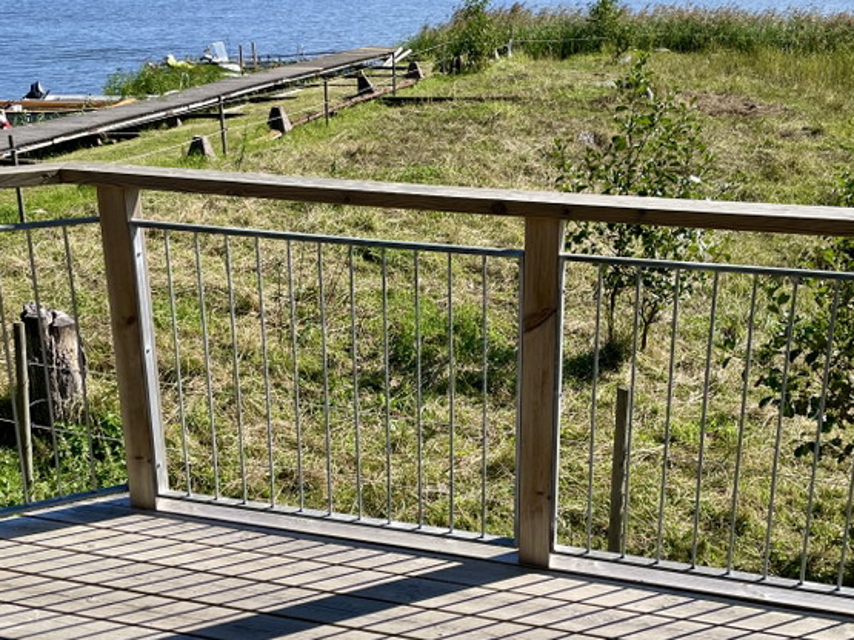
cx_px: 460
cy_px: 355
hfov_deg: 42.1
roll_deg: -0.3
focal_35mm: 45
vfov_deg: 32.1
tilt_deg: -19.6
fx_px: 1110
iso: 32
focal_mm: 4.2
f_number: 1.6
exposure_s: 1/2817
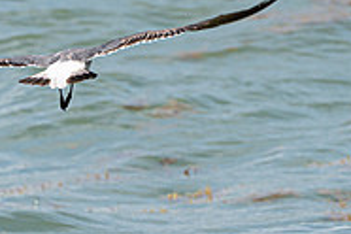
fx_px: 12157
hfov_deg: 1.7
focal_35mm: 1247
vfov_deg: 1.1
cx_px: 91
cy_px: 76
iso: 640
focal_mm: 400
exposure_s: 1/1250
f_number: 10
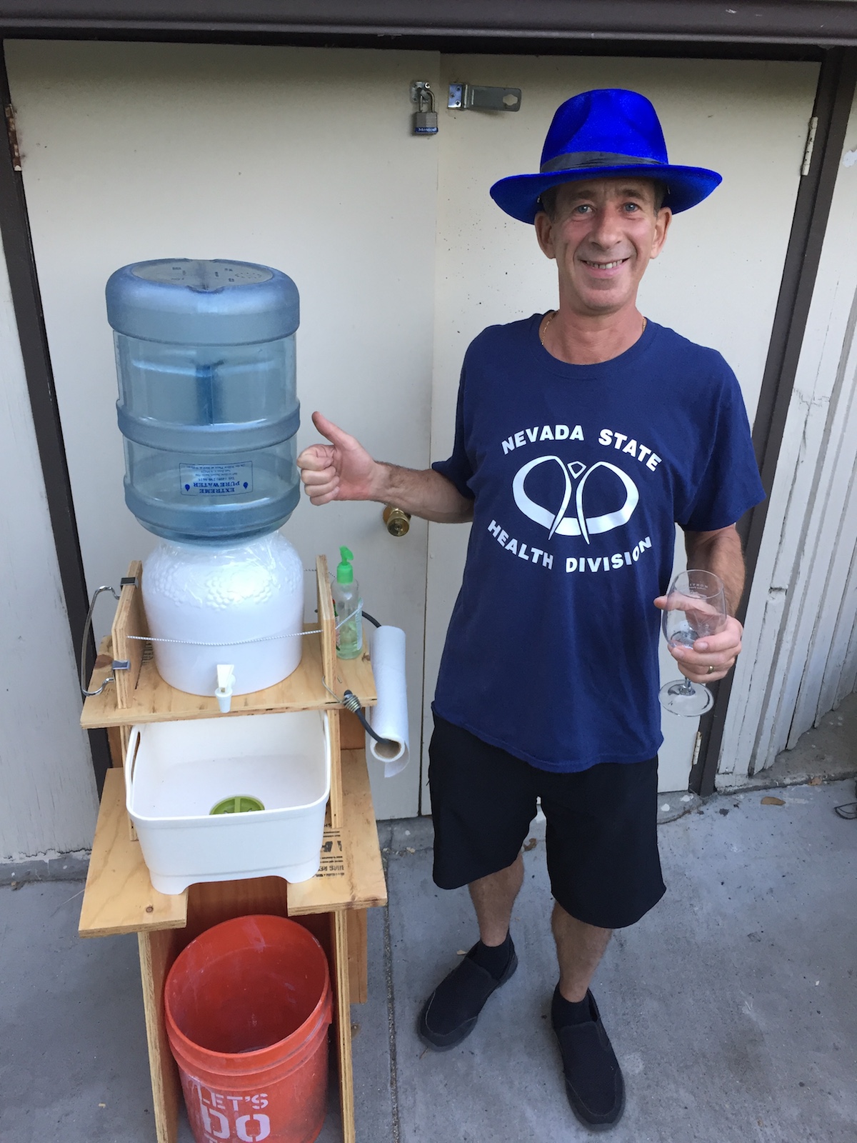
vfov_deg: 61.7
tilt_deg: -28.1
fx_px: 957
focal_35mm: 29
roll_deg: -0.9
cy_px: 572
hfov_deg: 48.2
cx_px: 428
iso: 32
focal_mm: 4.15
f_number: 2.2
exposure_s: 1/40
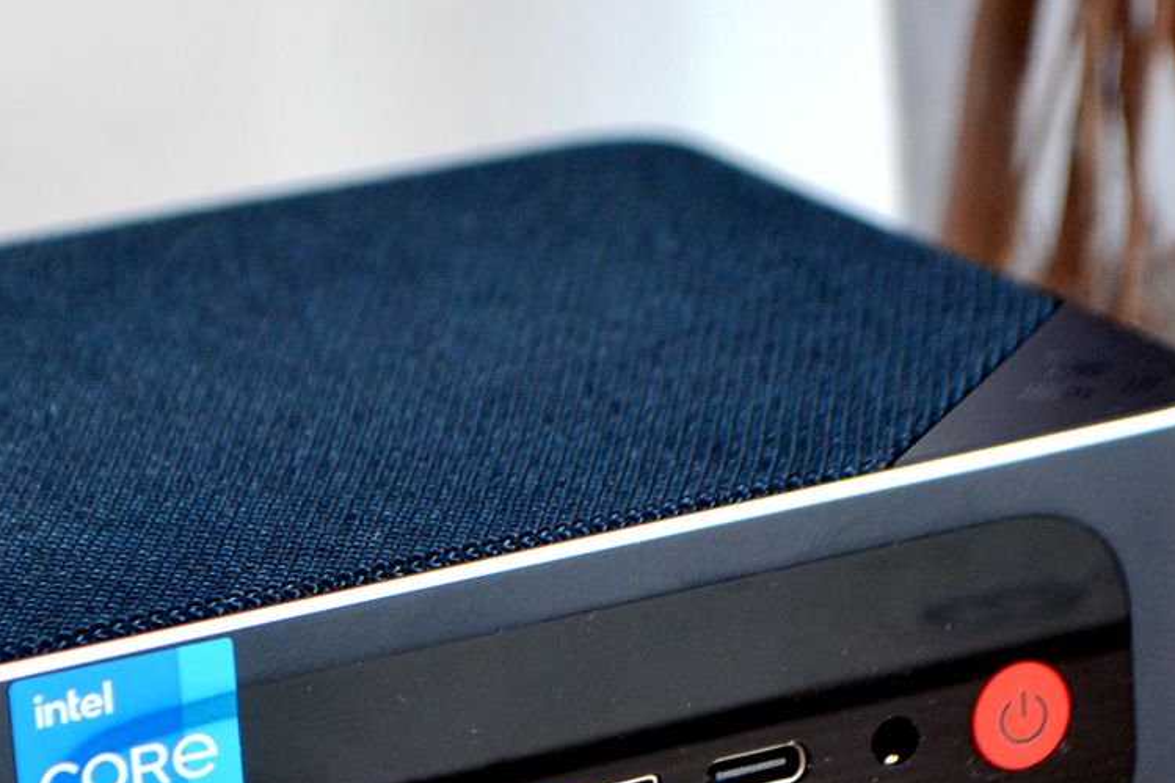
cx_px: 370
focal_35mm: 198
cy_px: 585
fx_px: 6467
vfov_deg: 6.9
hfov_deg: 10.4
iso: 400
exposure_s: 1/25
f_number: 5.6
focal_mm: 55
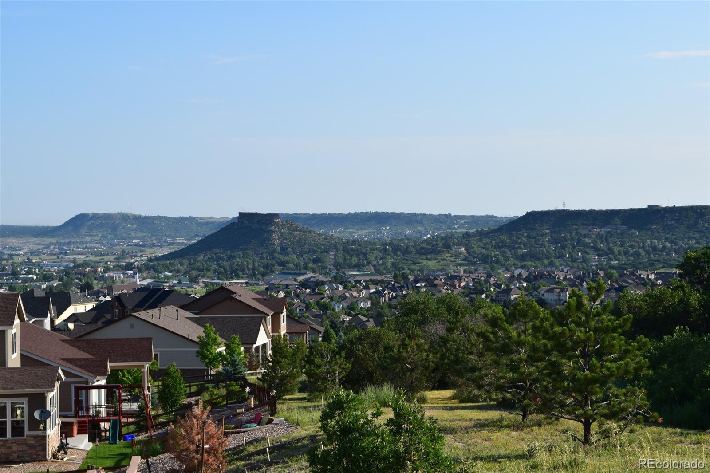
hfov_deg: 26.0
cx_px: 355
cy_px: 236
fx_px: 1538
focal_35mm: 78
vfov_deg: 17.5
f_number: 11
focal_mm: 52
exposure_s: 1/500
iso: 360
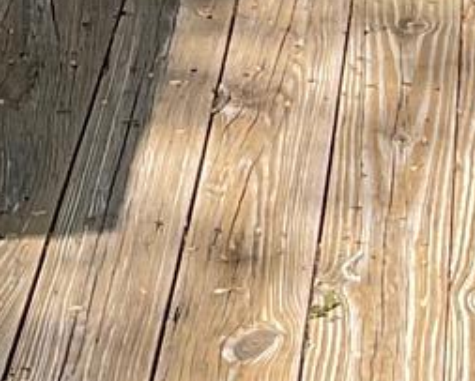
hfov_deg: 8.4
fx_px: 3223
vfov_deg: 6.1
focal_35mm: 229
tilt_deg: -6.3
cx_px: 319
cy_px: -850
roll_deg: -3.1
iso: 16
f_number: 1.8
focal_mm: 3
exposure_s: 1/642
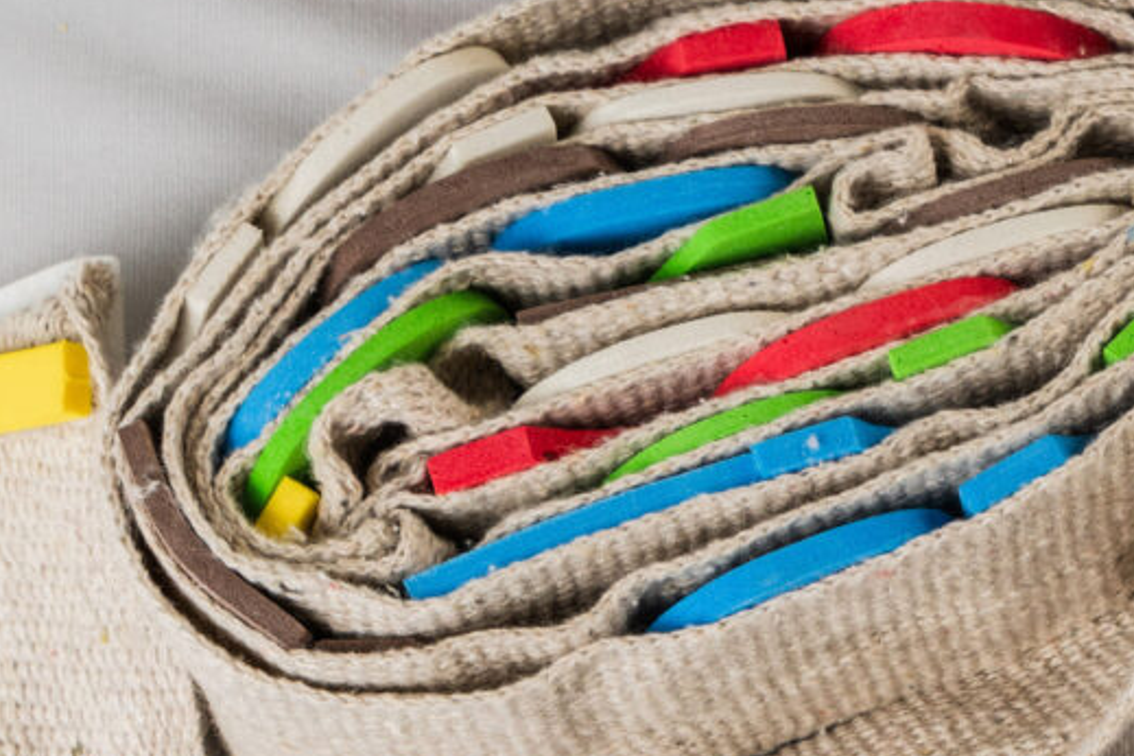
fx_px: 4347
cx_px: 994
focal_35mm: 138
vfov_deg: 9.8
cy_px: 865
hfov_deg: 14.7
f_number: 11
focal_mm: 35
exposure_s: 1/125
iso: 250
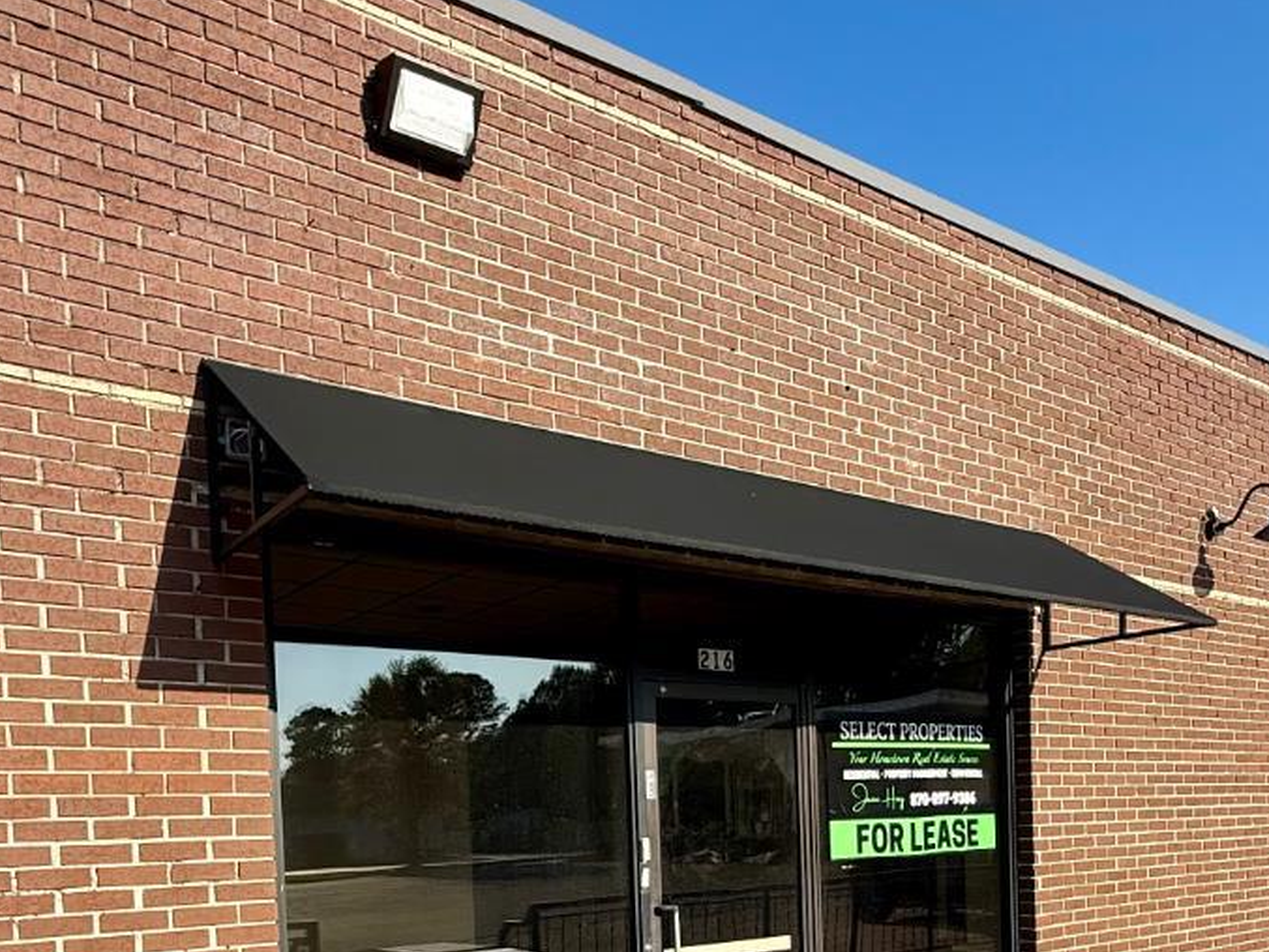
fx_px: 1137
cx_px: 664
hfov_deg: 58.3
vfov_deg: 41.6
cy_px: 869
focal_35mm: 31
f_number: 2.2
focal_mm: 2.22
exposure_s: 1/1068
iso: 50
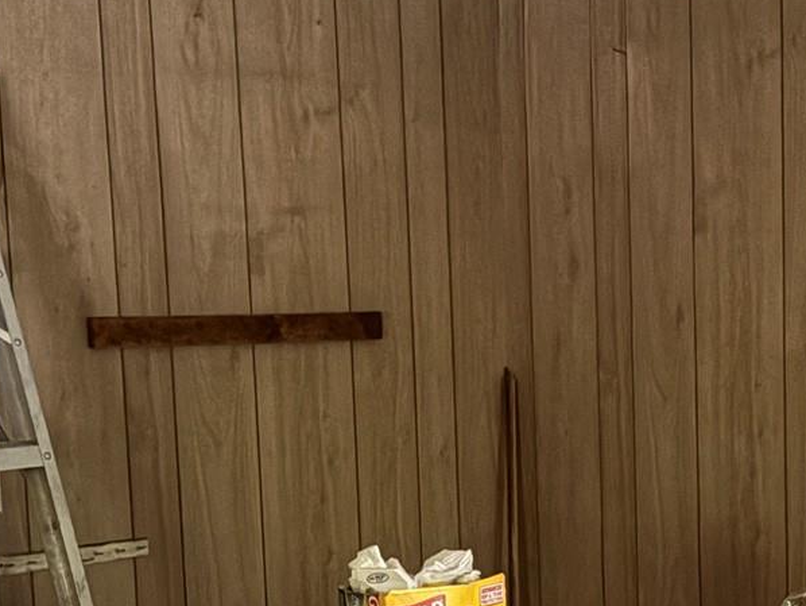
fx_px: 2073
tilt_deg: -7.6
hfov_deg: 21.9
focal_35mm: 89
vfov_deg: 16.4
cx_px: 546
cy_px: 544
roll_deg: +1.9
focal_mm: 5.96
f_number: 1.6
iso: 1000
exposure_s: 1/20
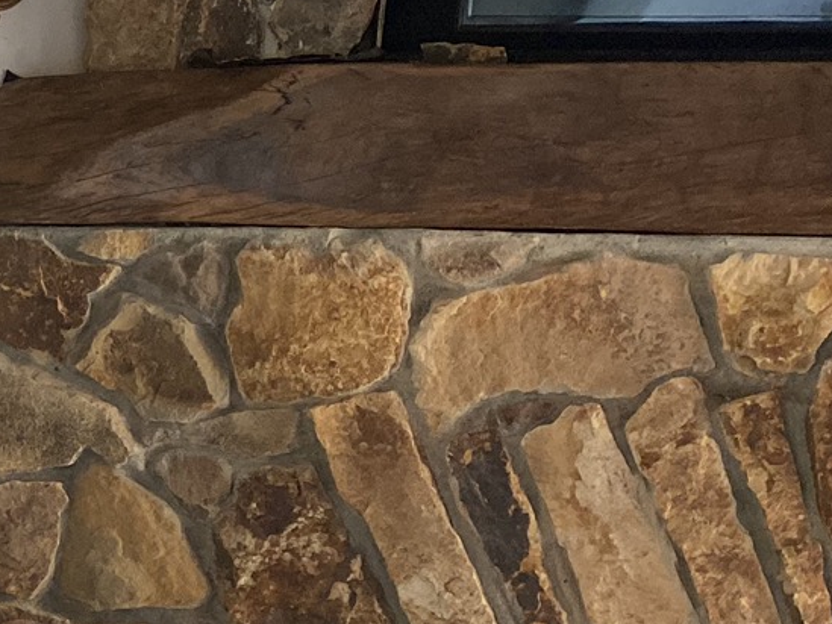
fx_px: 2332
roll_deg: -1.3
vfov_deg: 15.0
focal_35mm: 97
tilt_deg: -7.8
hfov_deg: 17.8
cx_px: -465
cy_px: 636
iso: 250
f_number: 1.8
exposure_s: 1/60
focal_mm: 4.25
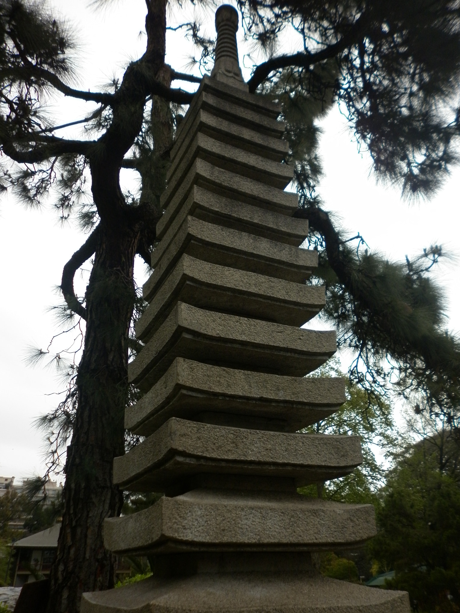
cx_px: 230
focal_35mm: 28
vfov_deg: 63.4
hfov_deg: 49.7
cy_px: 306
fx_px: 496
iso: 80
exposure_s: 1/125
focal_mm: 5
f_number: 2.8
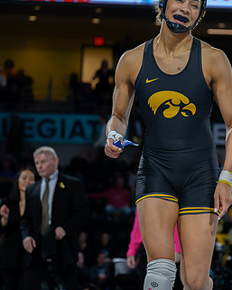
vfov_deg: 13.9
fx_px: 1184
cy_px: 120
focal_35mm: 138
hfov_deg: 11.2
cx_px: 184
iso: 3200
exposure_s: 1/800
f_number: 2.8
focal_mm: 70
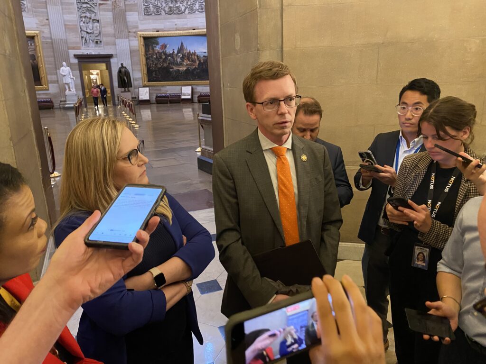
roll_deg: +1.8
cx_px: 243
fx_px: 365
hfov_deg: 67.3
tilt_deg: -15.8
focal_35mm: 26
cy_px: 182
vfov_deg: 53.1
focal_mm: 4.25
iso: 640
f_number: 1.8
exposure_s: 1/30
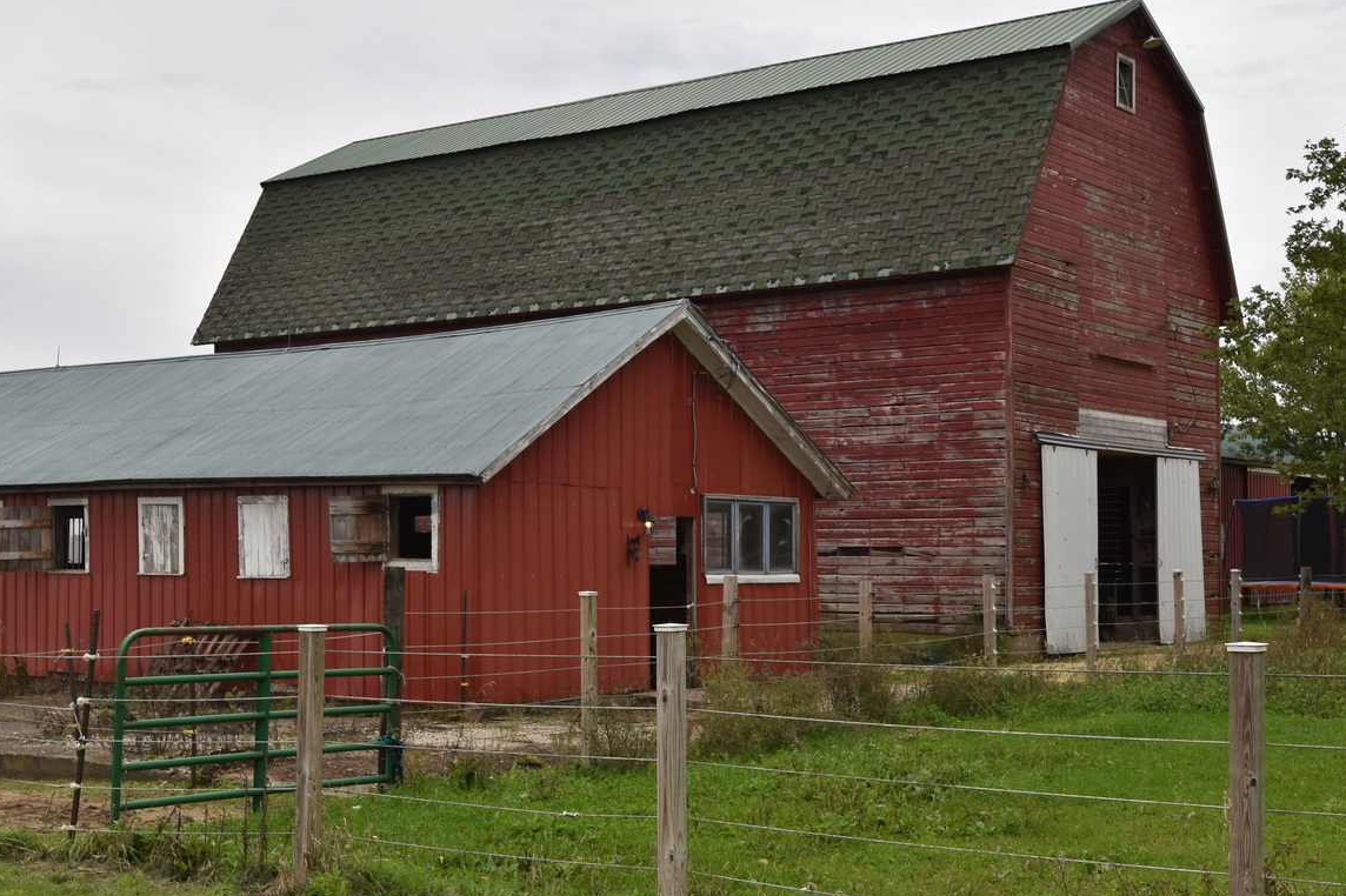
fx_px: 1906
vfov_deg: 26.5
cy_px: 482
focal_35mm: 51
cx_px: 675
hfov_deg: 38.9
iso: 100
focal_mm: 24
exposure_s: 1/200
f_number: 8
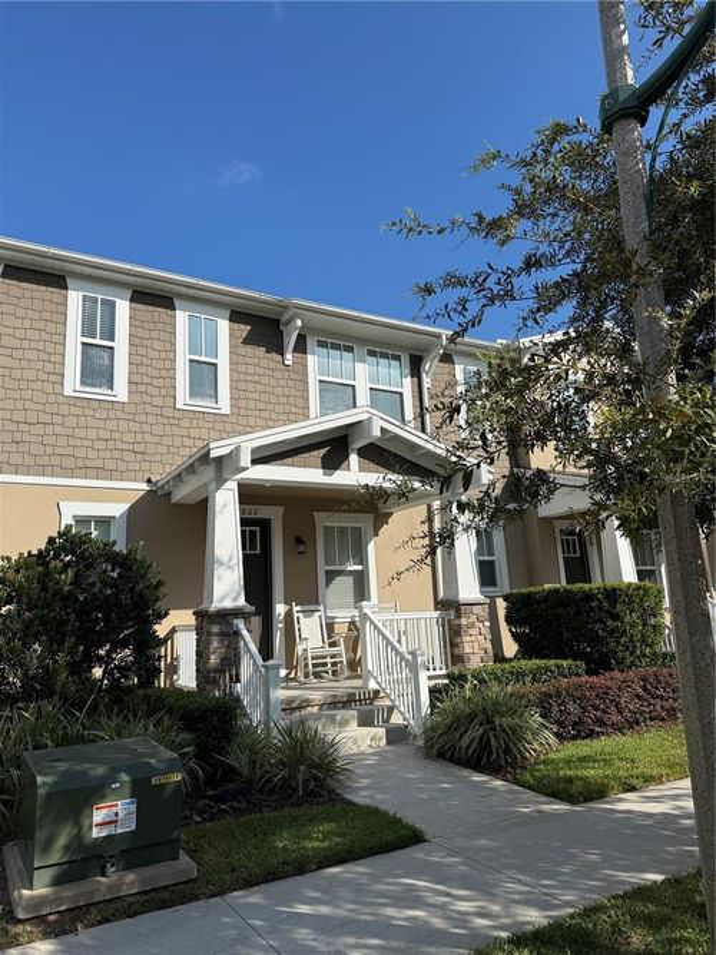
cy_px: 478
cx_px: 358
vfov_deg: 71.6
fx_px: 662
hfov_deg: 56.8
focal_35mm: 24
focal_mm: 6.76
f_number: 1.78
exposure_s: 1/4975
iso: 80
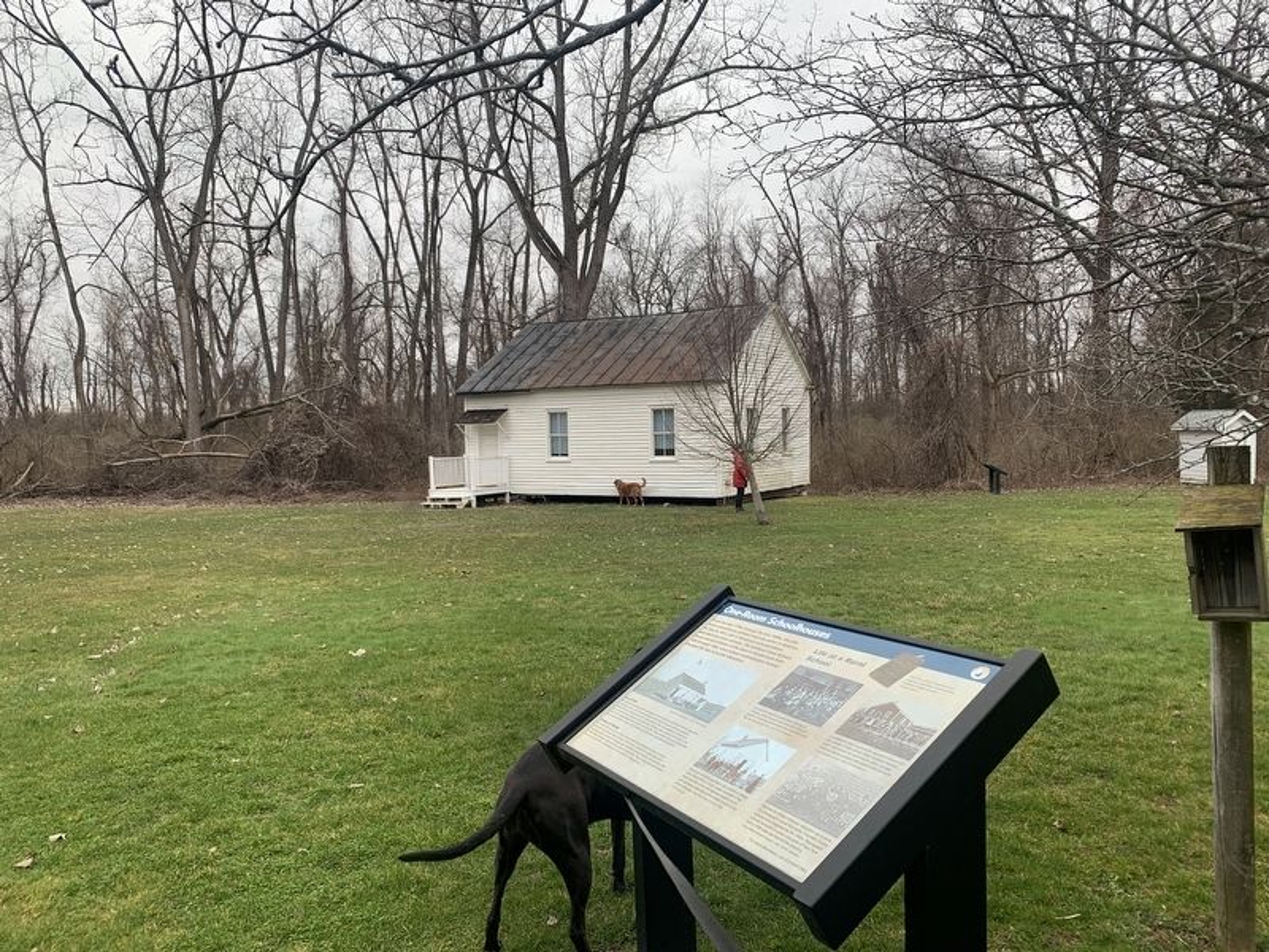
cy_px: 476
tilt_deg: -6.7
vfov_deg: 53.1
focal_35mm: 26
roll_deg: +0.2
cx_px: 634
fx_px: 953
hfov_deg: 67.3
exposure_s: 1/134
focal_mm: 4.25
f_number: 1.8
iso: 25
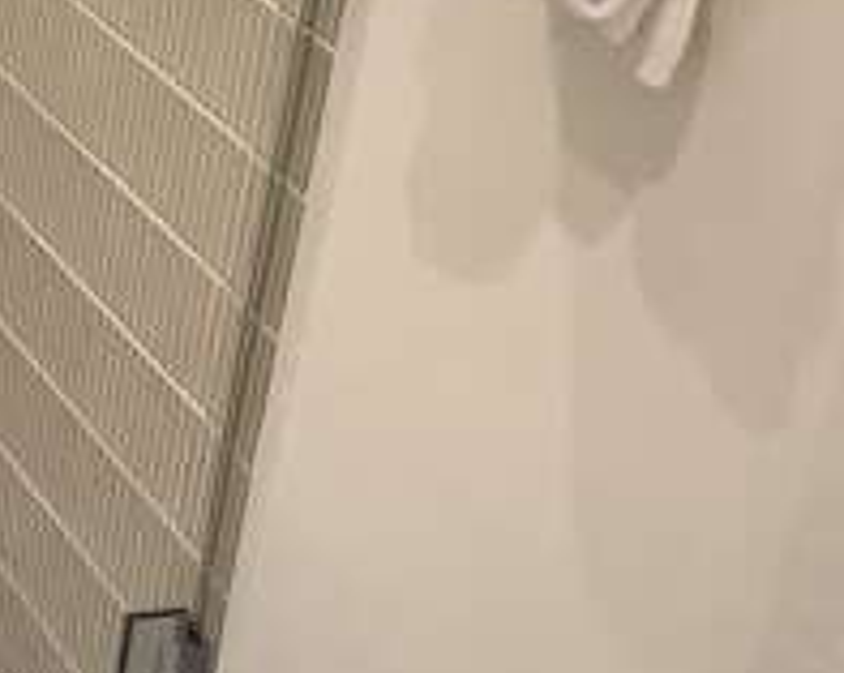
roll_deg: -1.3
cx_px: -533
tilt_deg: -26.9
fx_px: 2619
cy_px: 291
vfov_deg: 14.6
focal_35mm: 105
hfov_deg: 16.2
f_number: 2.4
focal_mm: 3.3
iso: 250
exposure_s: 1/60
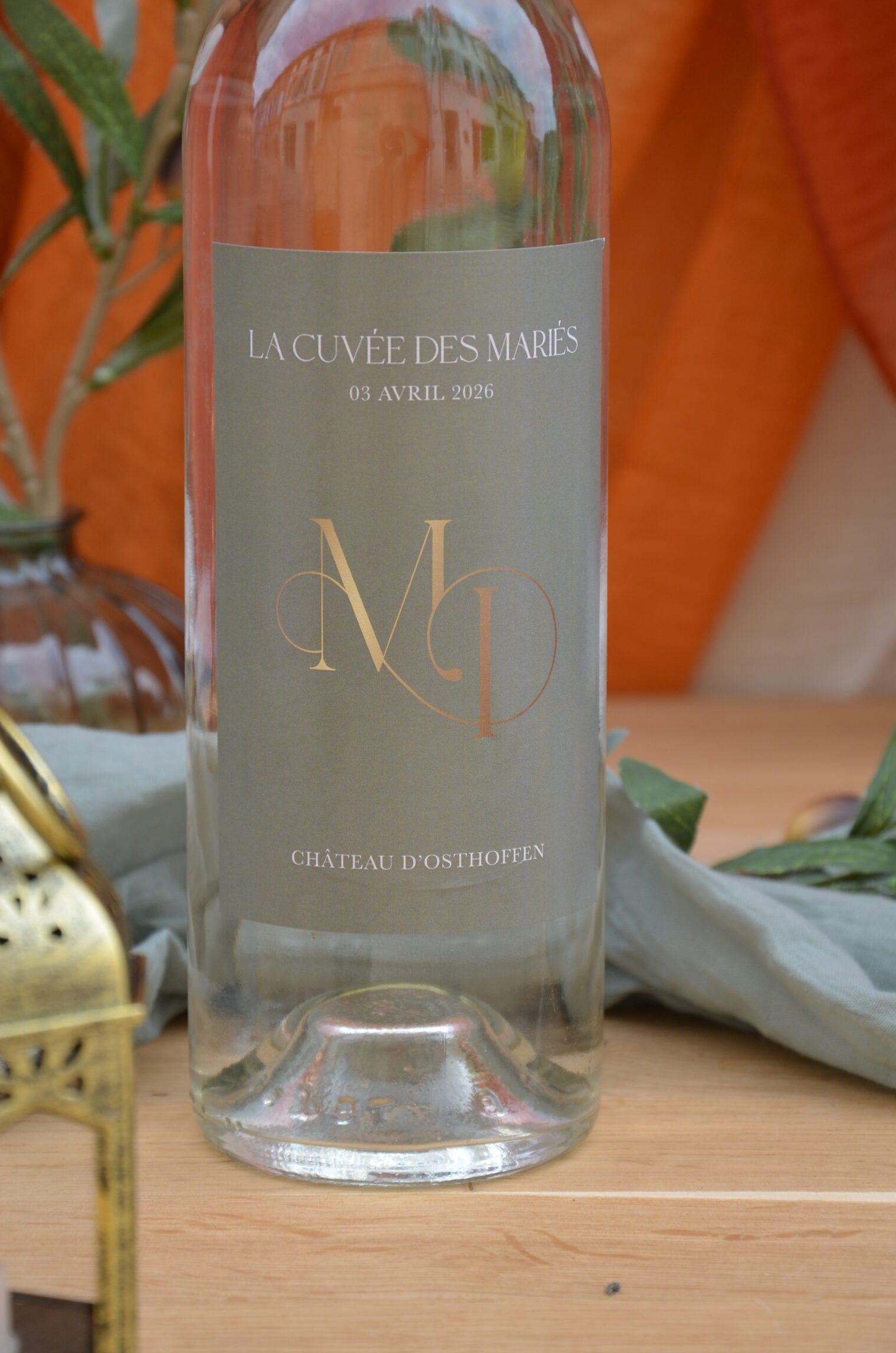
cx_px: 401
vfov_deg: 15.3
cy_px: 617
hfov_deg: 10.2
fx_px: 5024
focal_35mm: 134
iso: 200
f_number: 7.1
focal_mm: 80
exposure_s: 1/200
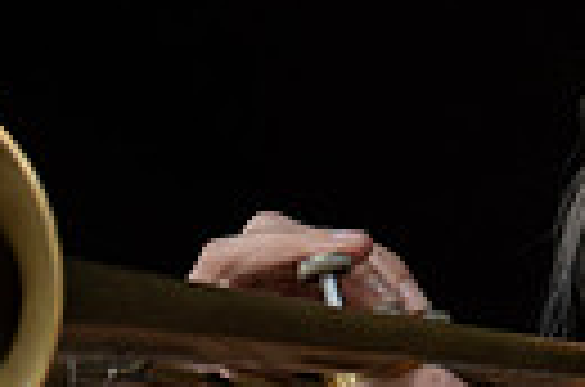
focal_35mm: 940
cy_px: 736
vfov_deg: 1.5
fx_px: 15238
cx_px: 346
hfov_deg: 2.2
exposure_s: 1/1250
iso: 800
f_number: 5.6
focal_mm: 140
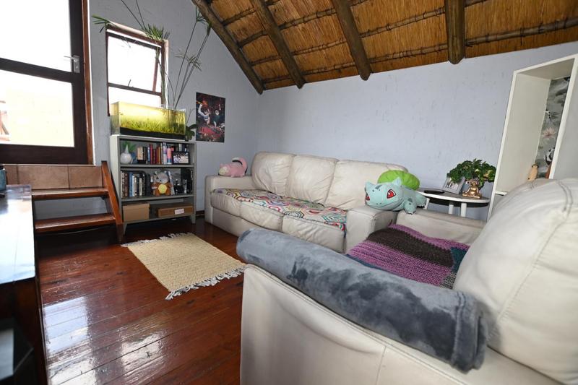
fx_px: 241
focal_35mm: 15
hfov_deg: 100.4
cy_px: 192
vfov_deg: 77.3
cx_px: 289
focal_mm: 10
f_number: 4
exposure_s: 1/60
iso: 220
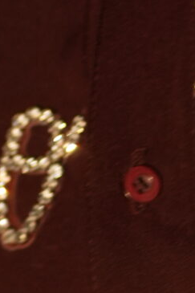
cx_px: 336
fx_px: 4847
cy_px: 250
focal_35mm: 596
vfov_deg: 3.5
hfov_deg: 2.3
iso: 1000
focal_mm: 85
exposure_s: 1/160
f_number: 1.8
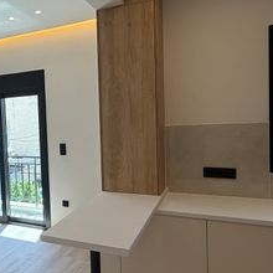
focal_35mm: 36
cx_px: 24
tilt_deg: -3.2
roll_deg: +2.2
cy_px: 138
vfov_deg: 46.0
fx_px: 321
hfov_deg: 42.0
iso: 50
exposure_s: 1/172
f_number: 2.2
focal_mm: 2.22
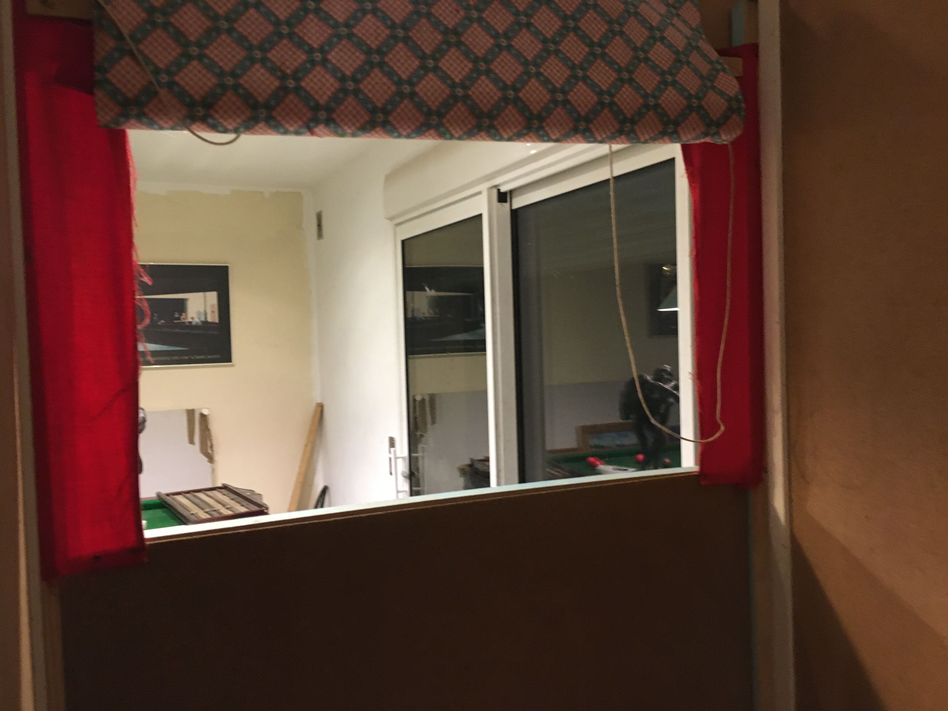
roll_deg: +1.3
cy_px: 356
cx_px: 474
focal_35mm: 29
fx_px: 794
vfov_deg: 48.2
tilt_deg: -1.7
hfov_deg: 61.7
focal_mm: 4.15
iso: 200
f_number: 2.2
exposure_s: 1/20
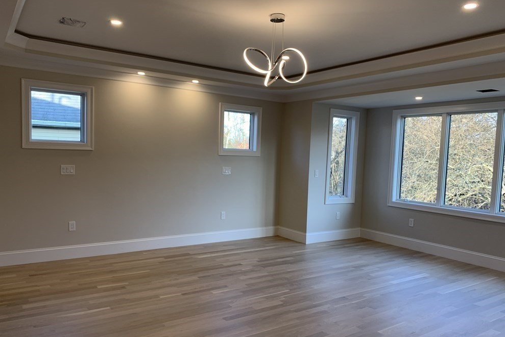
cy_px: 186
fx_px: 393
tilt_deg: -4.8
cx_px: 245
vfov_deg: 46.3
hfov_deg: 65.5
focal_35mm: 28
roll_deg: -2.3
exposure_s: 1/120
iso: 50
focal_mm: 4.25
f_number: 1.8
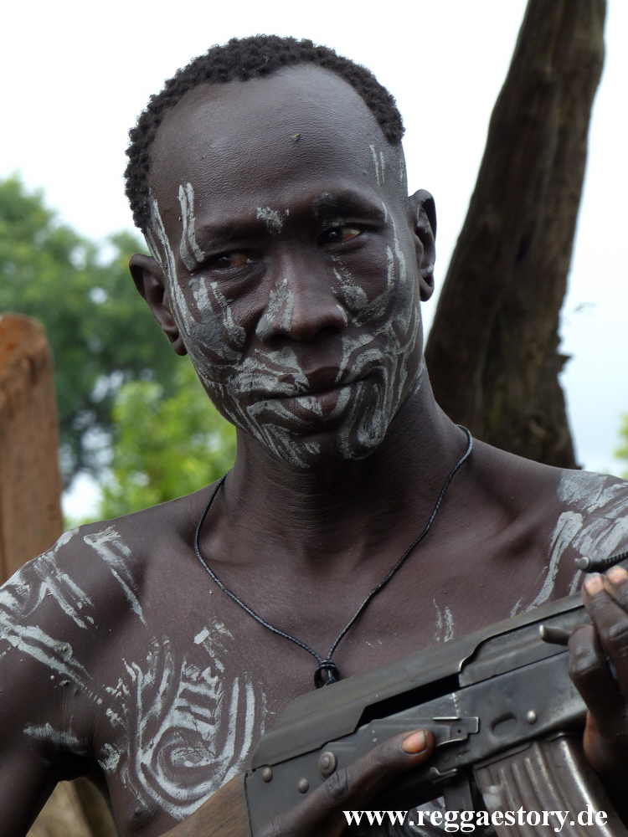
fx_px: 4112
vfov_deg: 11.6
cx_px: 314
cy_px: 418
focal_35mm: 170
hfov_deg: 8.7
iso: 100
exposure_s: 1/250
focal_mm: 30.6
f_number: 4
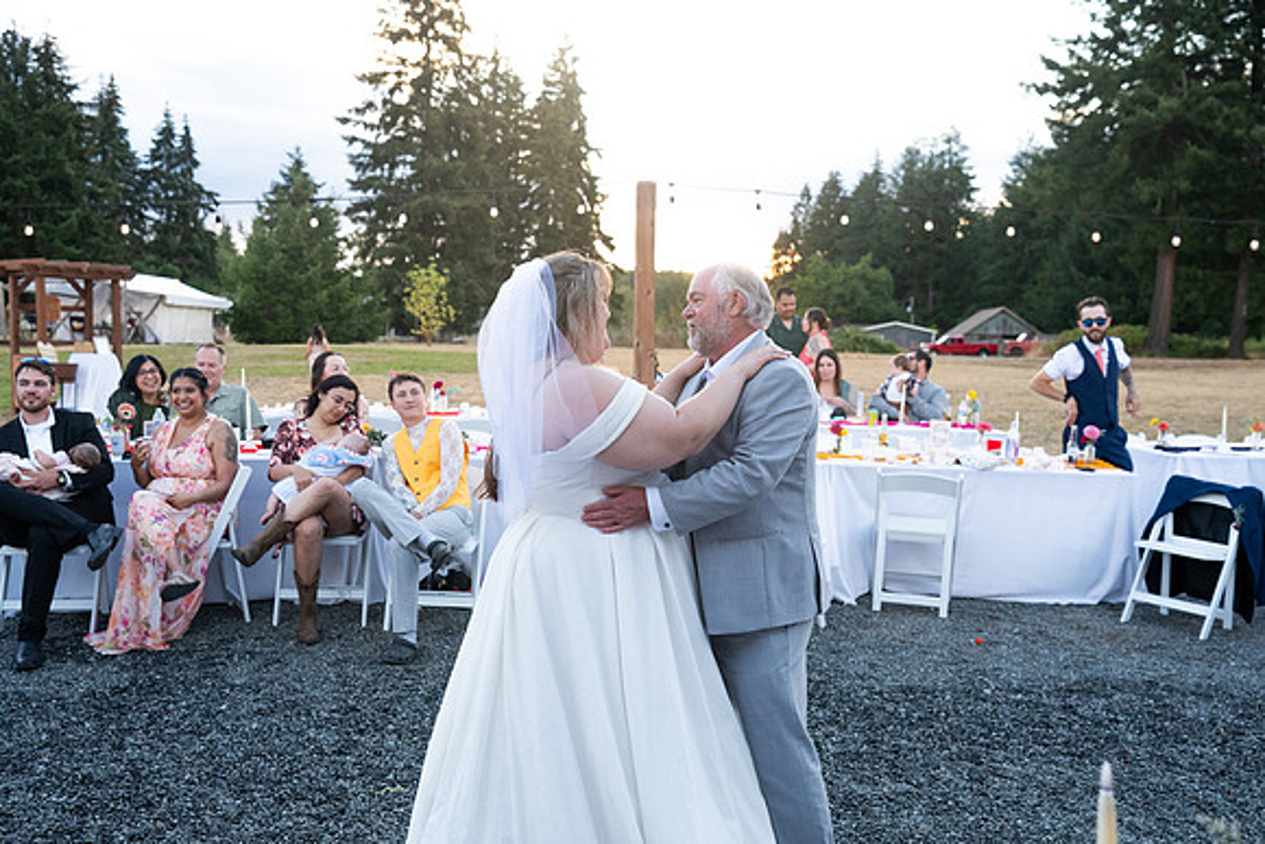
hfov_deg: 54.4
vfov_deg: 37.9
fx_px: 1230
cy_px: 422
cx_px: 632
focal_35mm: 35
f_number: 4
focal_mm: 35
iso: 1600
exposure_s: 1/500
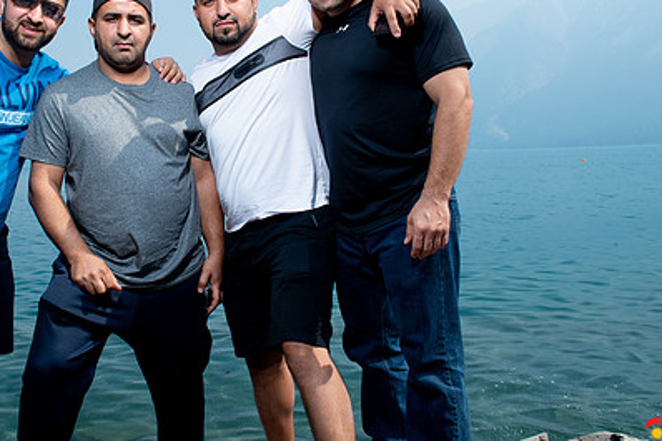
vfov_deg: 37.6
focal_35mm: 35
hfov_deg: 53.5
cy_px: 161
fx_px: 643
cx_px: 226
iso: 200
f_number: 16
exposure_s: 1/200
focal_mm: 24
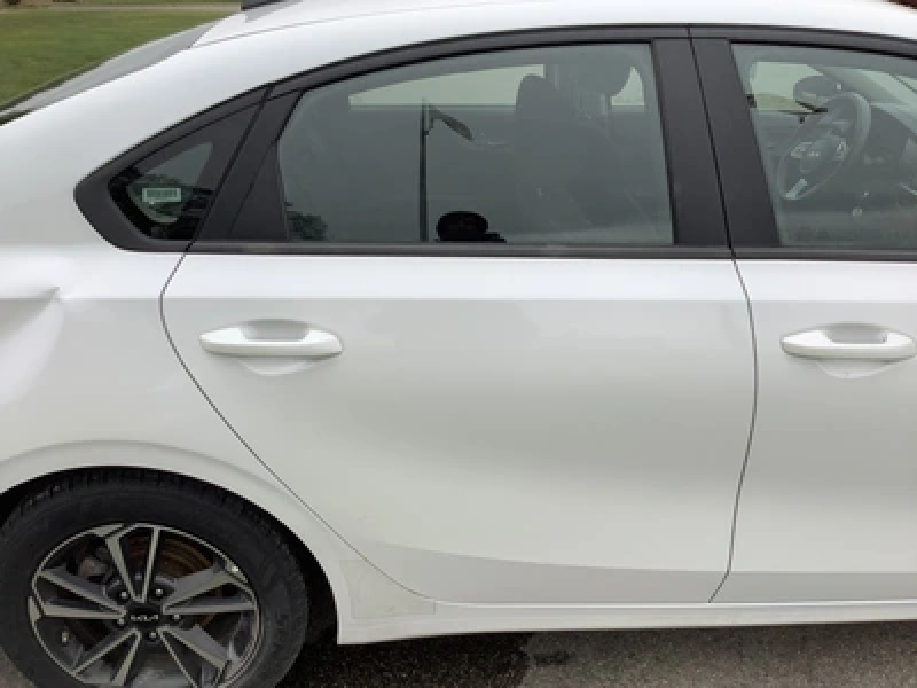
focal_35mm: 31
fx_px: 821
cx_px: 458
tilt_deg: -24.8
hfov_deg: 58.4
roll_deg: +0.8
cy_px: 344
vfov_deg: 45.4
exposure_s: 1/297
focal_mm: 3.3
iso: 25
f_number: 2.4
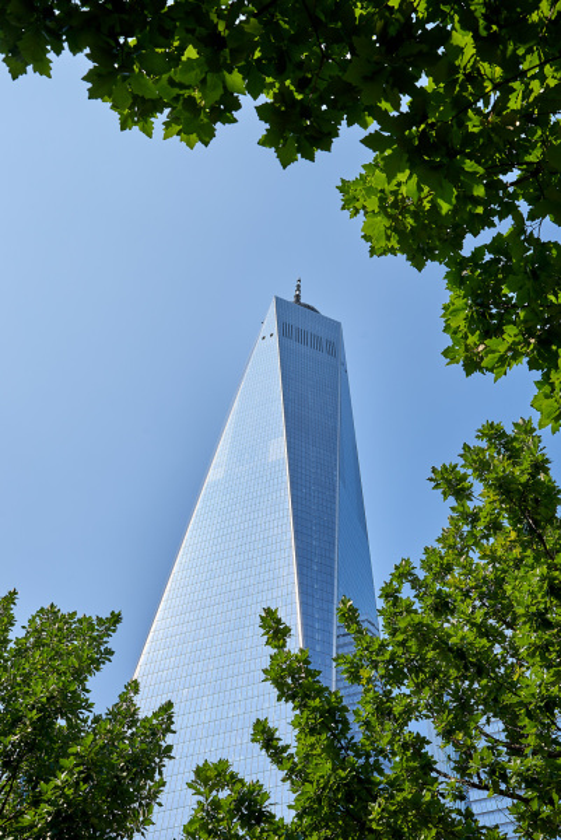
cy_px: 420
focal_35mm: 31
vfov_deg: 60.2
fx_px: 723
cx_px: 280
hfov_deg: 42.4
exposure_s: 1/200
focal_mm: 31
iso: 64
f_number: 7.1
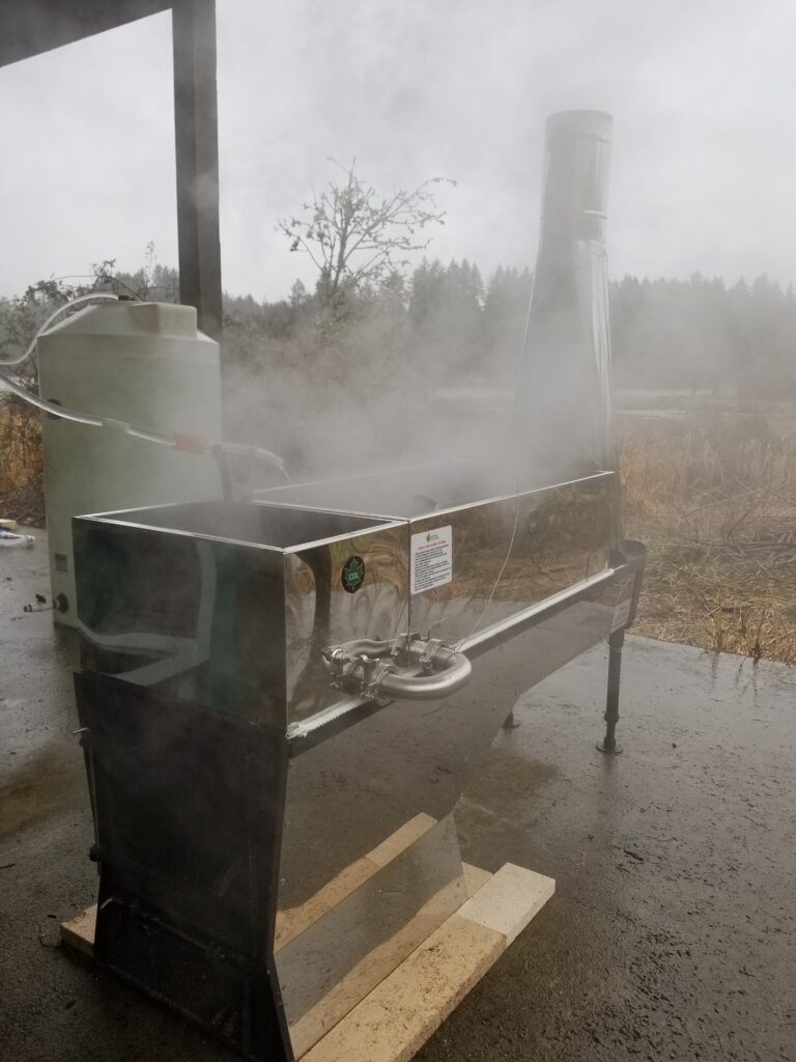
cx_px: 398
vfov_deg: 67.3
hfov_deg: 53.1
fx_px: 797
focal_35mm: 26
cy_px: 531
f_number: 1.7
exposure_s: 1/148
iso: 50
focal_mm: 4.3
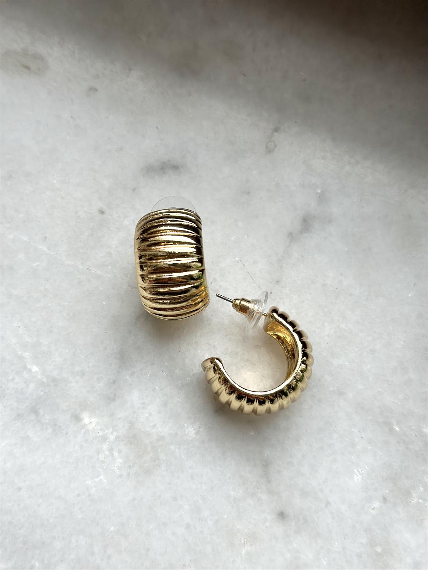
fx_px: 791
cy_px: 285
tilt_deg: -76.5
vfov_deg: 39.7
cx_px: 214
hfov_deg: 30.3
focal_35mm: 48
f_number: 1.78
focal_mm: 6.86
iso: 100
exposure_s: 1/121
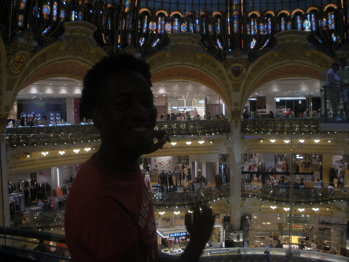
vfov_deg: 39.7
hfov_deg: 51.4
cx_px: 174
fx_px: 363
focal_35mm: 36
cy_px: 131
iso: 133
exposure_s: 1/66.4
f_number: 3.5
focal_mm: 6.3
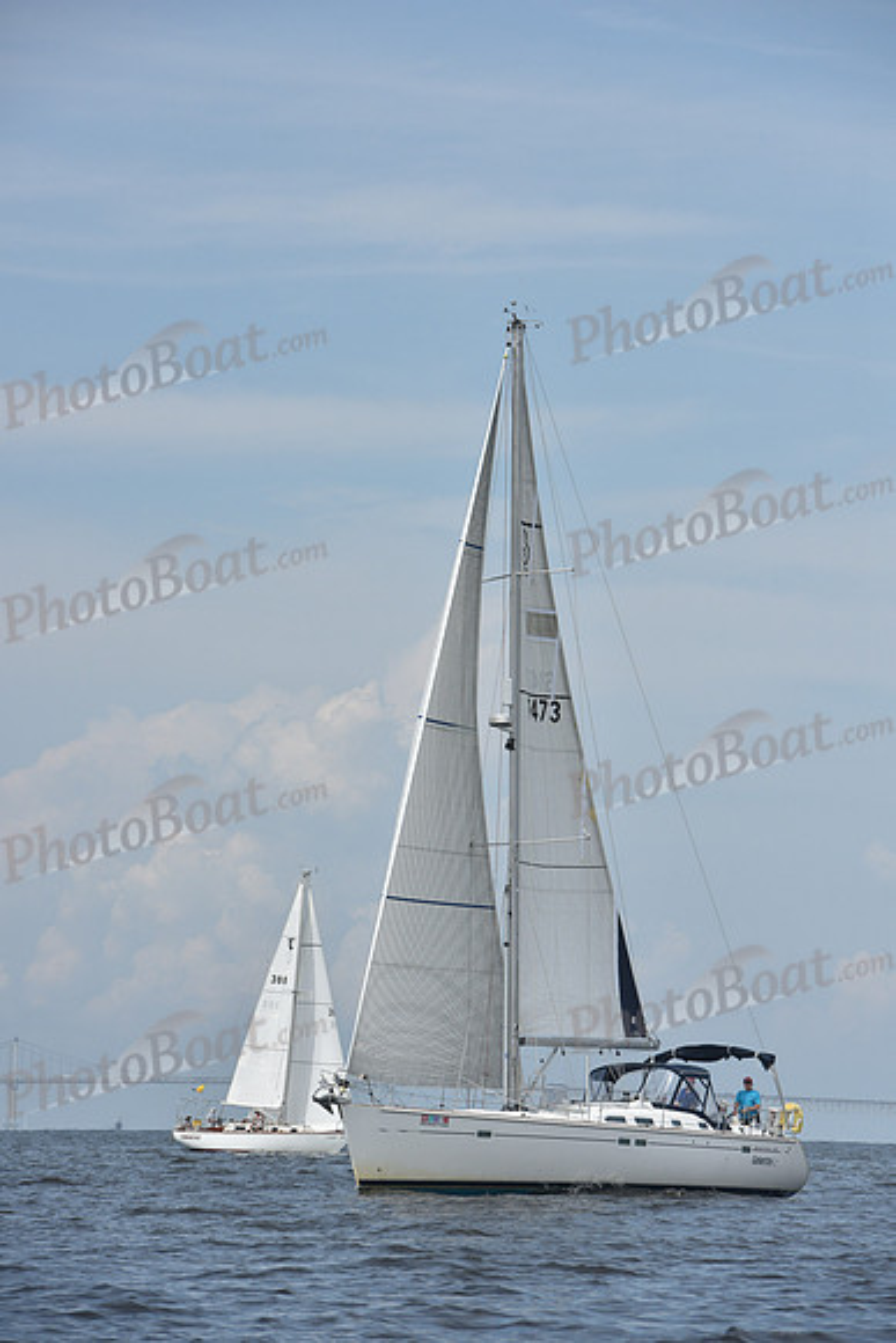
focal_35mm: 185
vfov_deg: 11.1
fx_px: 6902
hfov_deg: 7.4
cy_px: 672
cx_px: 448
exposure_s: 1/1250
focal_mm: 185
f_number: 10
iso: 320
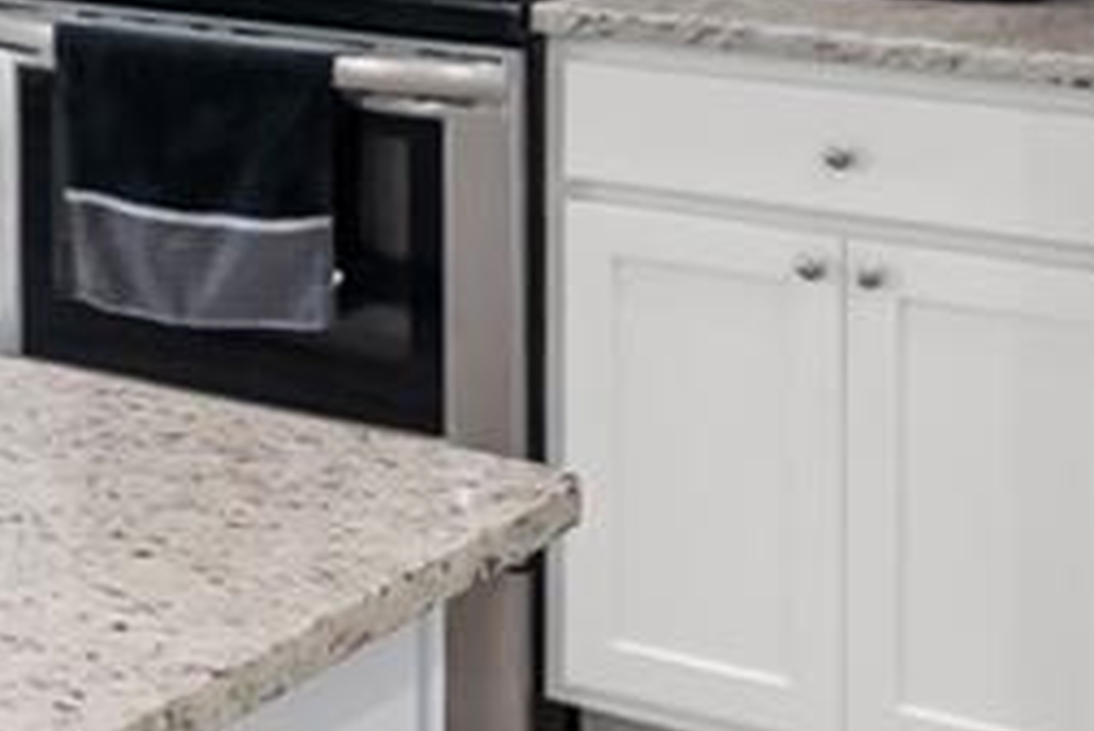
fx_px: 3071
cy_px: -277
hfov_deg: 18.2
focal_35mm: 101
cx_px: -502
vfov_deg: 13.0
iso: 200
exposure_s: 1/80
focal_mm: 16
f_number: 2.8
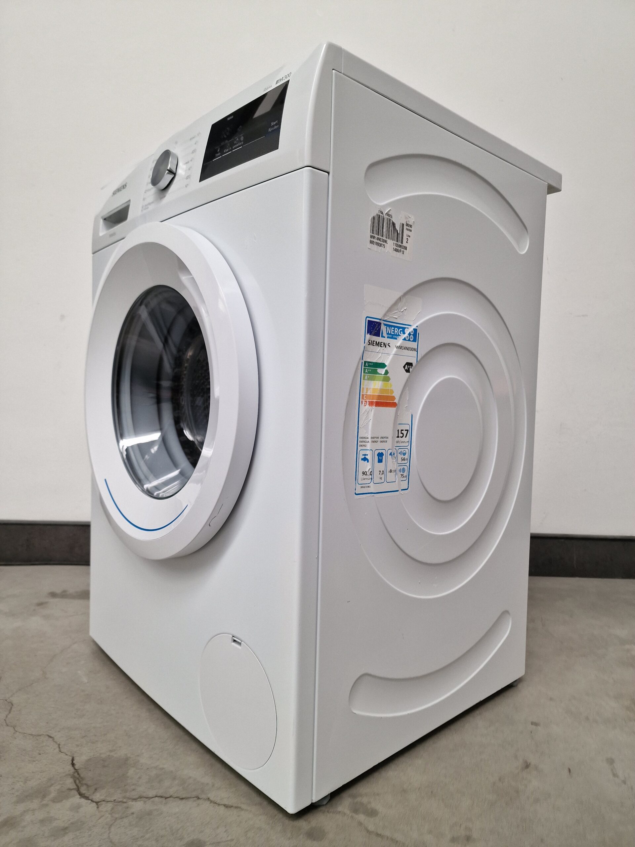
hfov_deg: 58.9
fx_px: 563
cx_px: 318
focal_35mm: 23
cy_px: 424
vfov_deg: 73.9
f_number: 1.8
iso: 100
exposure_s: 1/180
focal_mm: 6.4
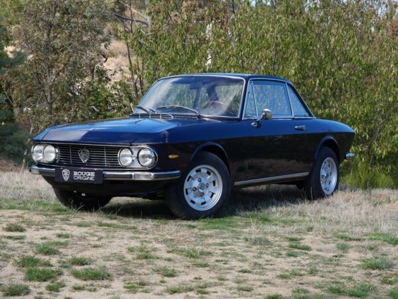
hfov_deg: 25.7
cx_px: 199
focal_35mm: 76
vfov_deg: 19.4
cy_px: 150
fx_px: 874
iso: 200
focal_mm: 38
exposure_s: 1/250
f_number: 7.1
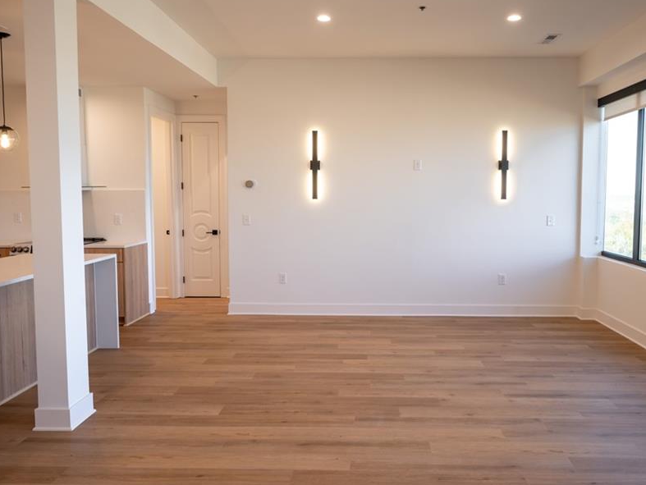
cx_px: 360
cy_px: 230
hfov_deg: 59.8
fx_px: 560
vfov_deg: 46.8
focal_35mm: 30
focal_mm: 24
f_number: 7.1
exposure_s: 1/10
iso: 80
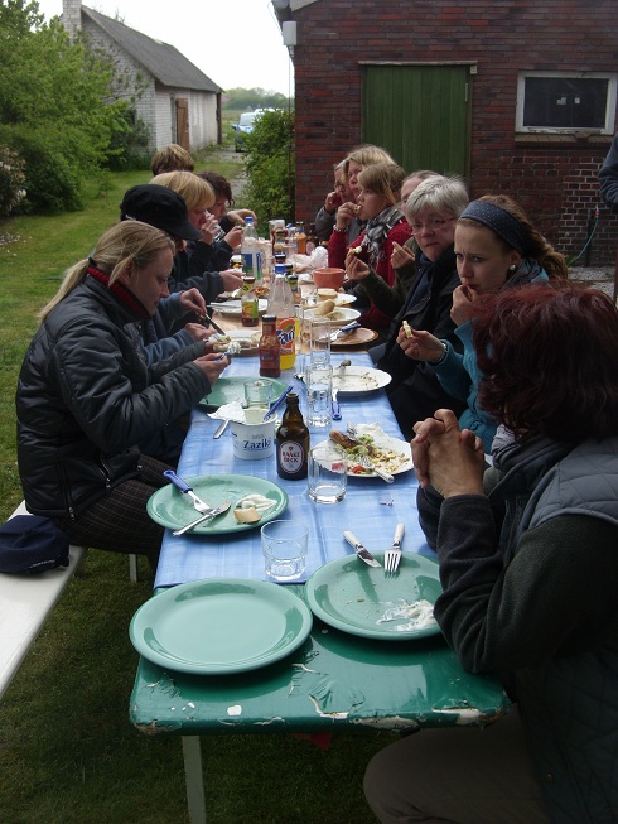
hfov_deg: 37.7
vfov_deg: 49.0
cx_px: 309
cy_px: 412
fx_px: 904
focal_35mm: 38
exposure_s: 1/323
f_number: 2.8
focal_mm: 6.3
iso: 50
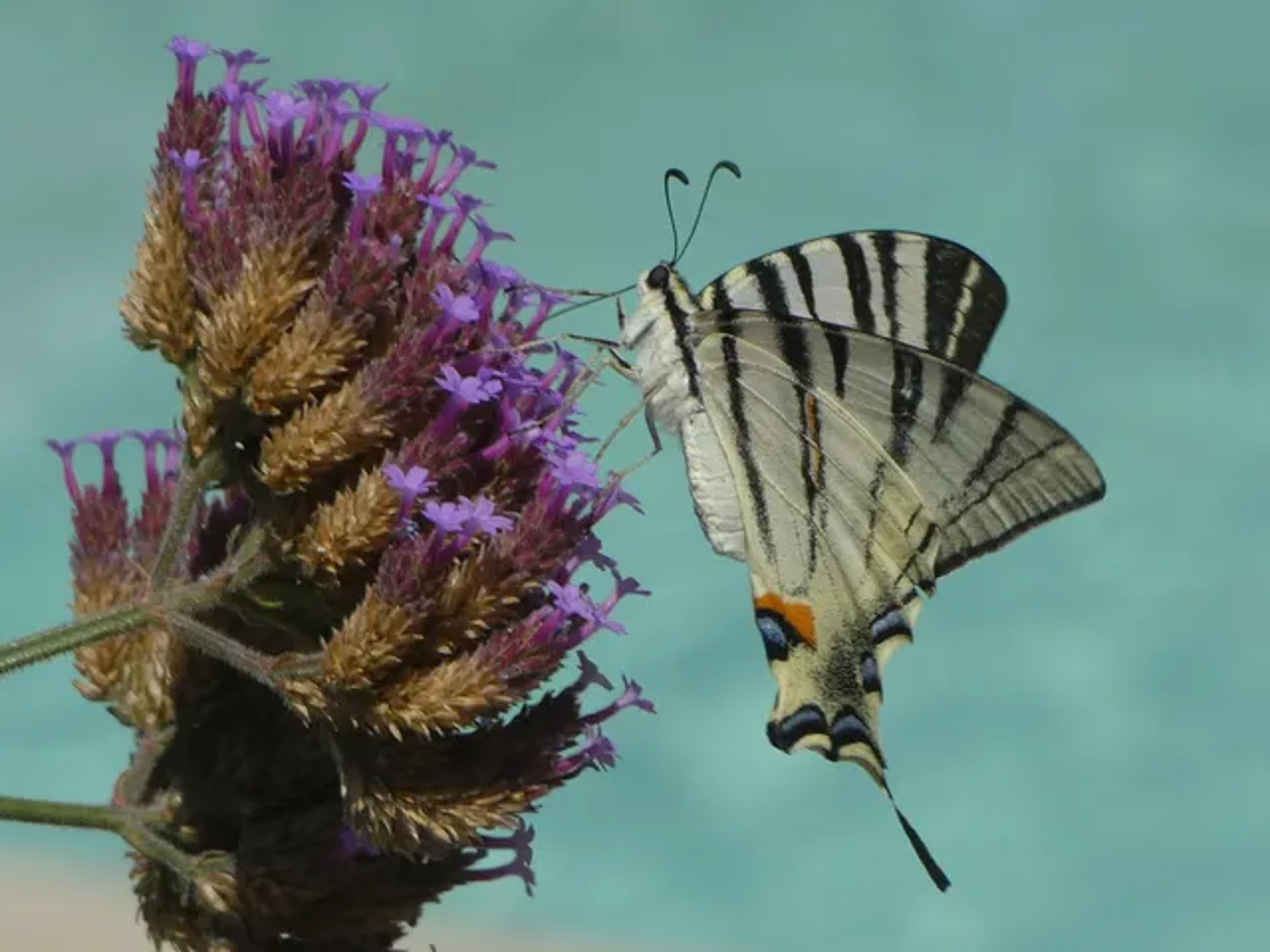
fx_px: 10346
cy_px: 476
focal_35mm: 282
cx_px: 635
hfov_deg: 7.0
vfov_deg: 5.3
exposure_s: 1/320
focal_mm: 50.6
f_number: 5.5
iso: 80
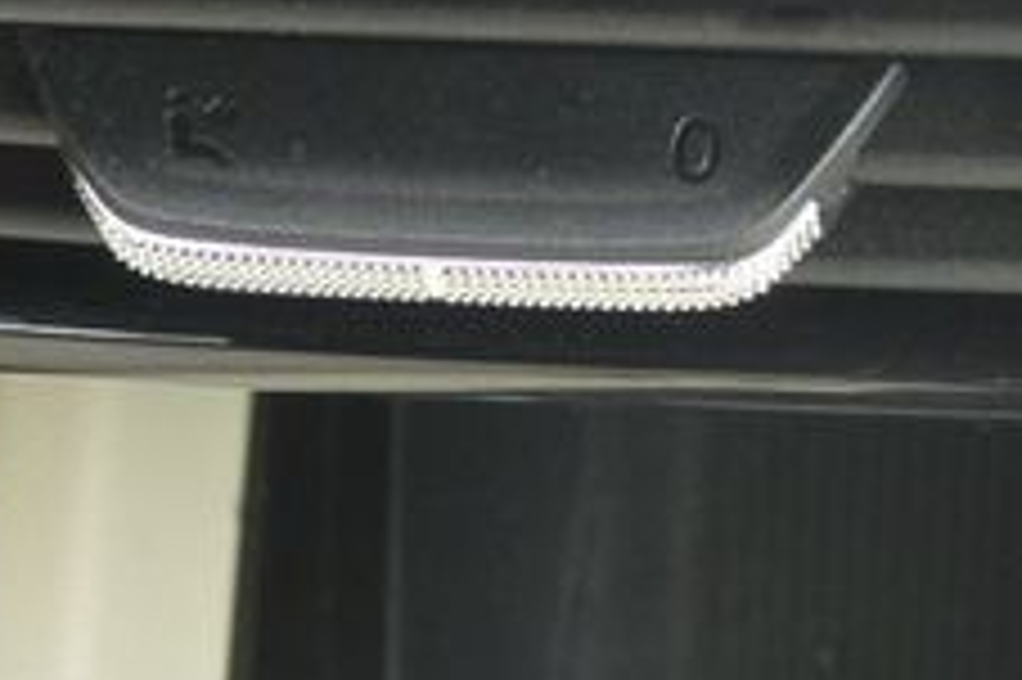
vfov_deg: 11.1
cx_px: 1243
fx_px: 3461
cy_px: -2
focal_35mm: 122
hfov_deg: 16.1
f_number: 3.5
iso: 400
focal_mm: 10
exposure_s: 1/100
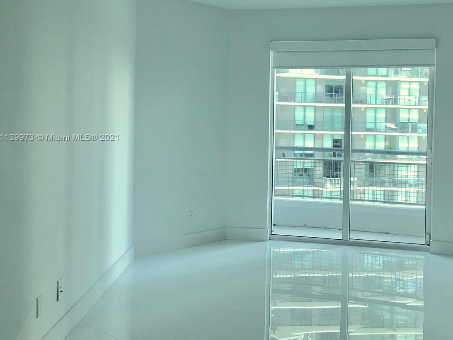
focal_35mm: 41
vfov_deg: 35.0
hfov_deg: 44.8
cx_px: 318
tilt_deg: -1.1
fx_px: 537
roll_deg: -1.4
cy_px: 138
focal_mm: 4
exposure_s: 1/120
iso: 50
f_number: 1.8
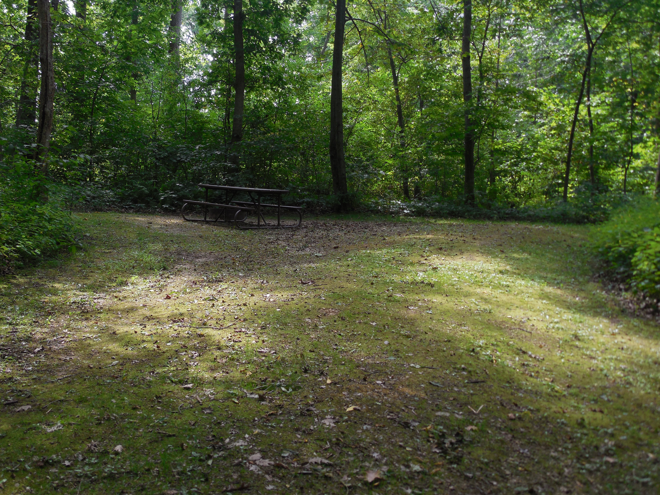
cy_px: 248
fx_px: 820
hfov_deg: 43.9
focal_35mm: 43
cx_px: 330
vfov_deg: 33.6
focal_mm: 7.8
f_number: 3.9
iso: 125
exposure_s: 1/80
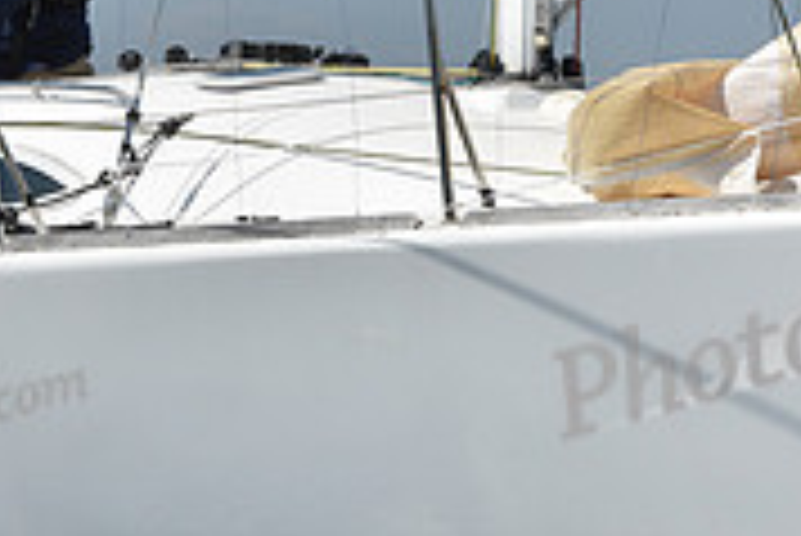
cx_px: 324
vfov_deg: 3.5
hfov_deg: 5.3
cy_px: 151
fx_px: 8707
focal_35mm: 391
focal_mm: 120
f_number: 11
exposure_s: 1/1250
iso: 320
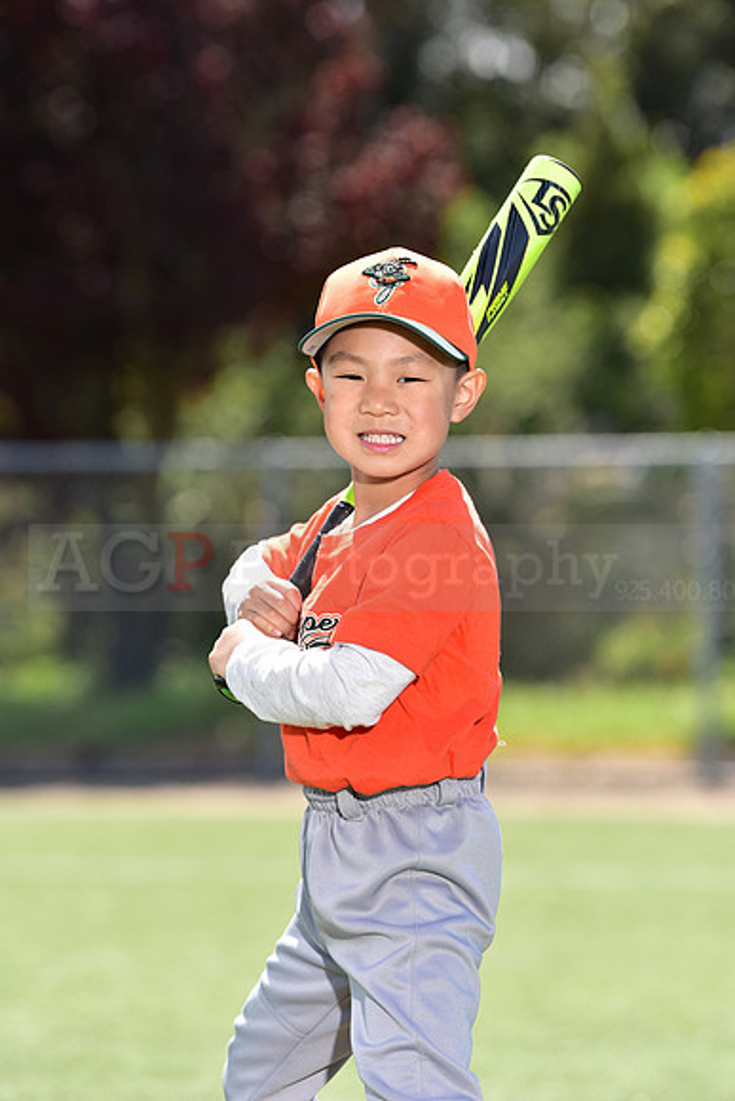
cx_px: 368
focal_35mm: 200
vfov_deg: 10.3
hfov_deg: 6.9
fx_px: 6121
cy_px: 550
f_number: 5
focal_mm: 200
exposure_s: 1/250
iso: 80
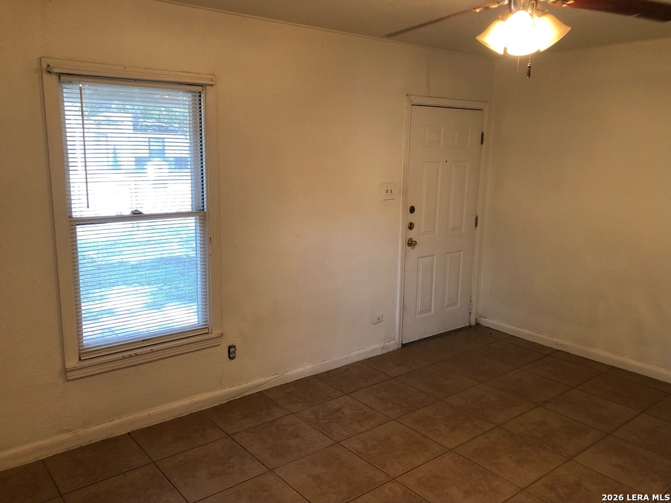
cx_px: 336
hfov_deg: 63.4
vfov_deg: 49.7
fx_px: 543
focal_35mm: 28
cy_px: 252
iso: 40
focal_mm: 3.99
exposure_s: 1/15
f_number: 1.8
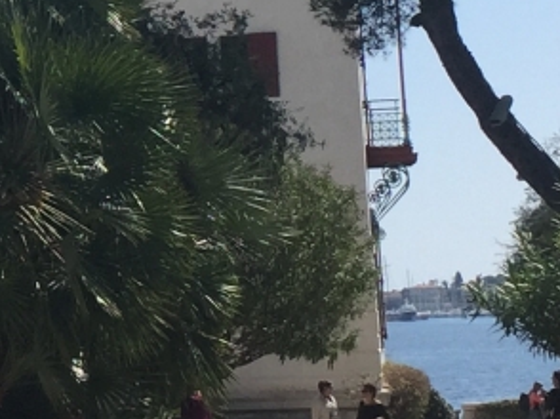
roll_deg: +2.2
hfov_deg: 12.0
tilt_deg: +6.8
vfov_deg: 9.3
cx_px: -248
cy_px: 6
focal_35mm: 158
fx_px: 2554
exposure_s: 1/2326
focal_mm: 4.15
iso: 32
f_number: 2.2
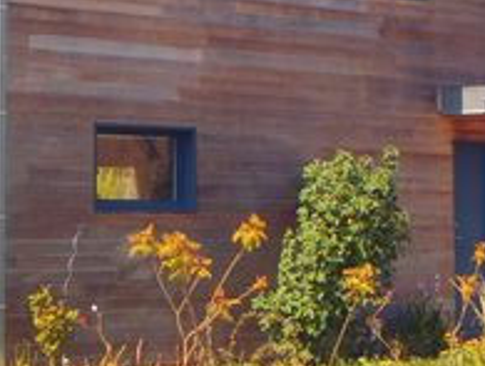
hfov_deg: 15.3
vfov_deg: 11.5
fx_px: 1811
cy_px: 117
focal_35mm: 129
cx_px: 266
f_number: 5
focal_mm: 7.57
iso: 80
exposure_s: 1/200
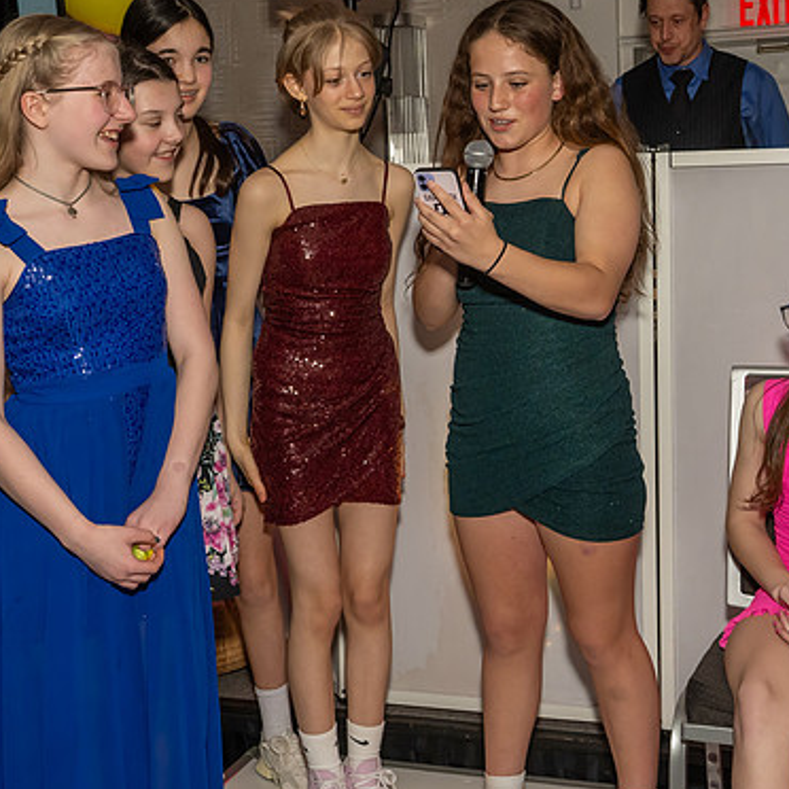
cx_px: 448
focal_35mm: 50
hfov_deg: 34.0
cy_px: 326
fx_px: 1289
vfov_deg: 33.9
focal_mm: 20
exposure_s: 1/250
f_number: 7.1
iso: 800
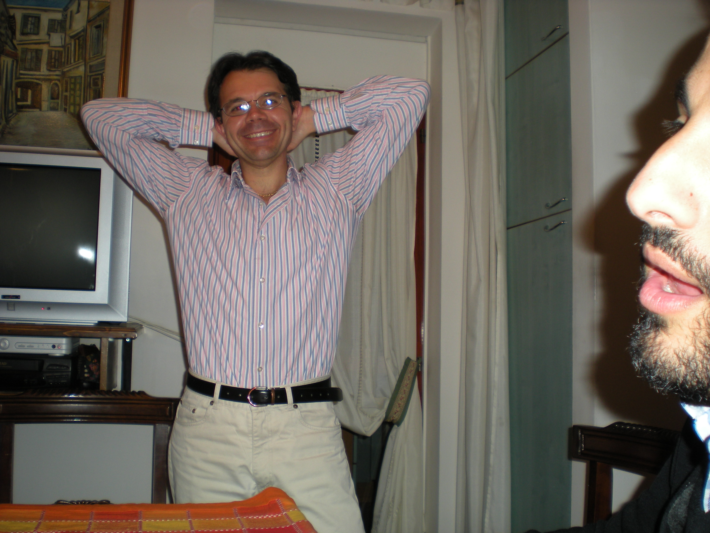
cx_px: 355
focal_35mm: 38
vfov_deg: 37.7
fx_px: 779
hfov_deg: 49.0
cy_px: 266
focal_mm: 6.3
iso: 69
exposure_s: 1/60
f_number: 3.1
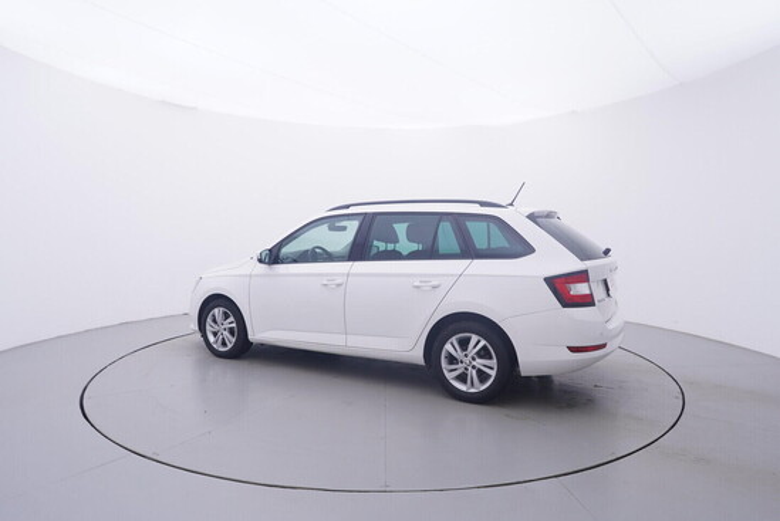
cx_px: 390
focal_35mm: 22
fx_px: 488
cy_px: 260
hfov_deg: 77.3
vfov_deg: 56.2
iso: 200
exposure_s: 1/80
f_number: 5
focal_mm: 15
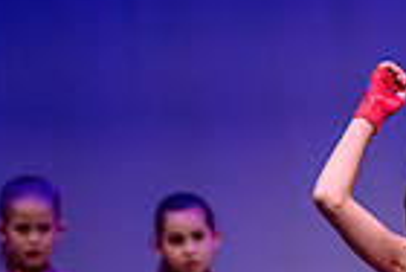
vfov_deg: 1.8
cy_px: 350
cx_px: 748
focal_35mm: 784
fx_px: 8861
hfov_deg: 2.6
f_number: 2.8
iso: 1250
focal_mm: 155
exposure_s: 1/640
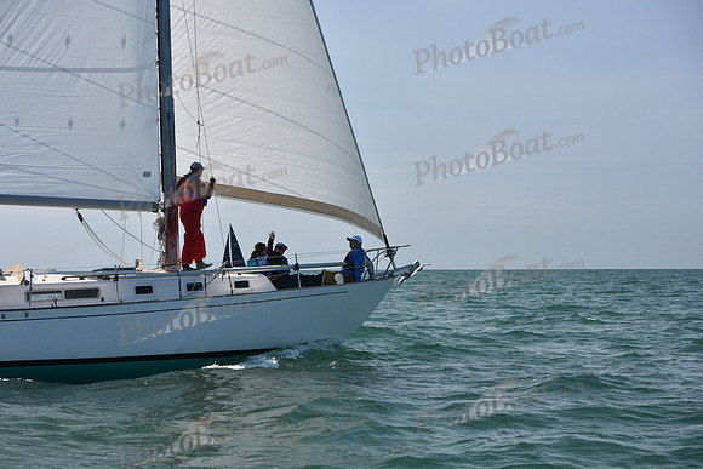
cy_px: 234
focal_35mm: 70
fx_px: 1367
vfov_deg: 19.5
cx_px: 352
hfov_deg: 28.8
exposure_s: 1/800
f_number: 5.6
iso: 320
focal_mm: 70
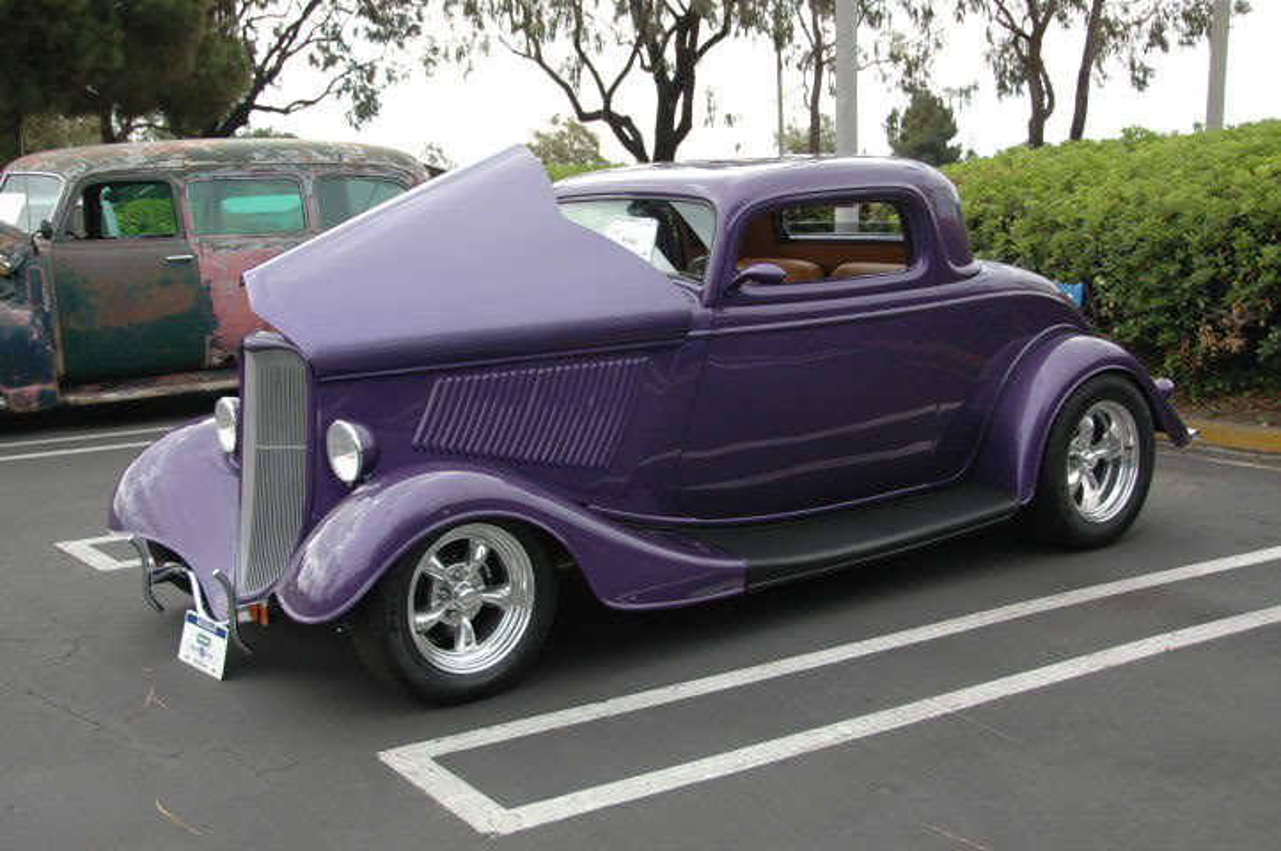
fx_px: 1440
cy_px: 426
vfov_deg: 33.0
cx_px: 640
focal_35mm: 40
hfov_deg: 48.0
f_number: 4
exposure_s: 1/640
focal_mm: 27
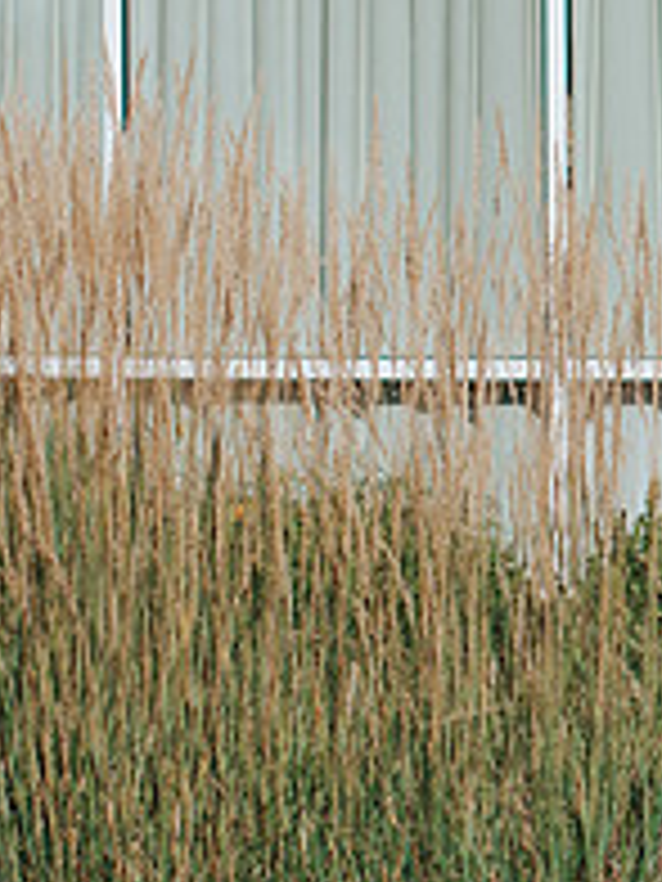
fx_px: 6324
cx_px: 1207
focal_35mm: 248
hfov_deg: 5.9
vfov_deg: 8.0
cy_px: 195
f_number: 2.5
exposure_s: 1/4000
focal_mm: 50
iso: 125
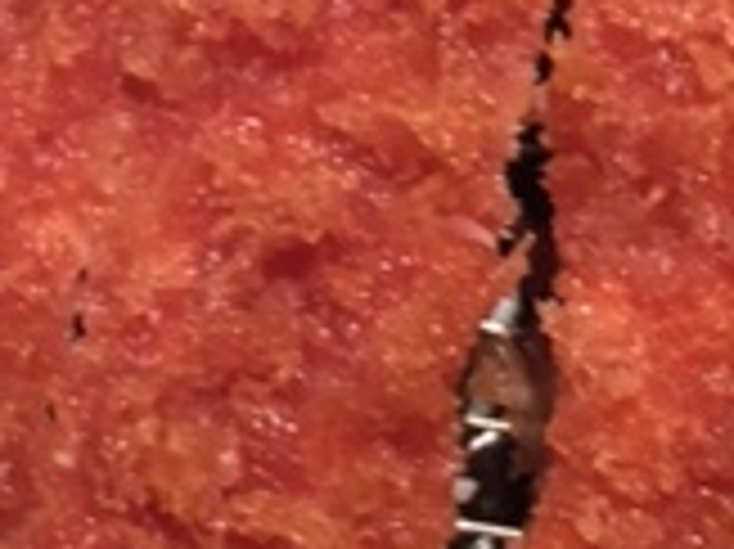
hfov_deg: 16.9
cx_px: 18
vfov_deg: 12.4
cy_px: -248
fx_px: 2415
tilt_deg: -61.0
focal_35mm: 114
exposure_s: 1/17
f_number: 2.2
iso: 250
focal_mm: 4.15
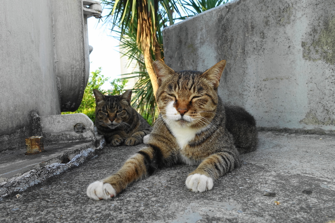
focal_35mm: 24
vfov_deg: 53.1
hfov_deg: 73.7
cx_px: 168
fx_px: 223
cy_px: 112
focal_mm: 8.8
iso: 125
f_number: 4
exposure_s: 1/125
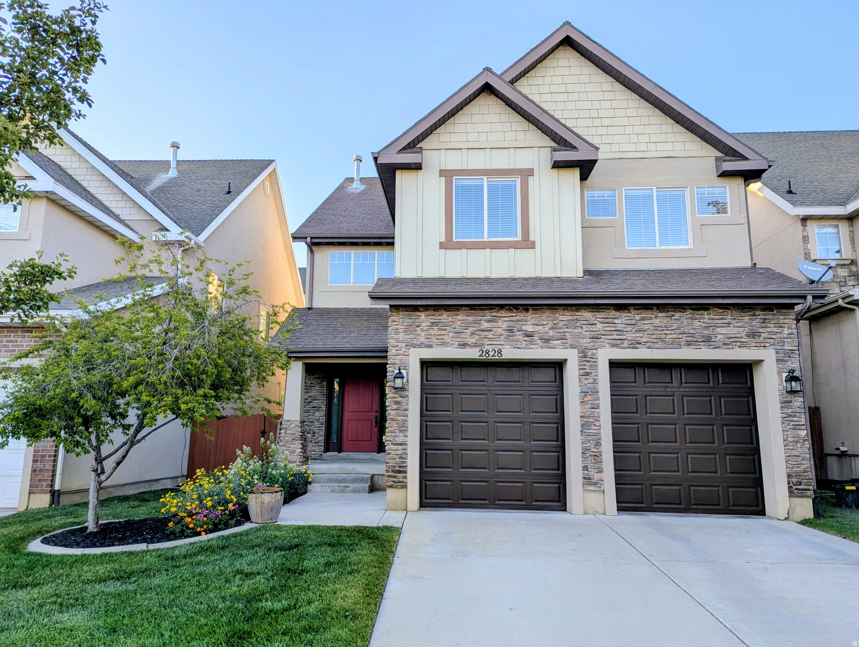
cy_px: 324
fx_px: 596
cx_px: 430
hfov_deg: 71.5
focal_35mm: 24
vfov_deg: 56.9
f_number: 1.85
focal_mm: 6.81
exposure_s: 1/612
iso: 47
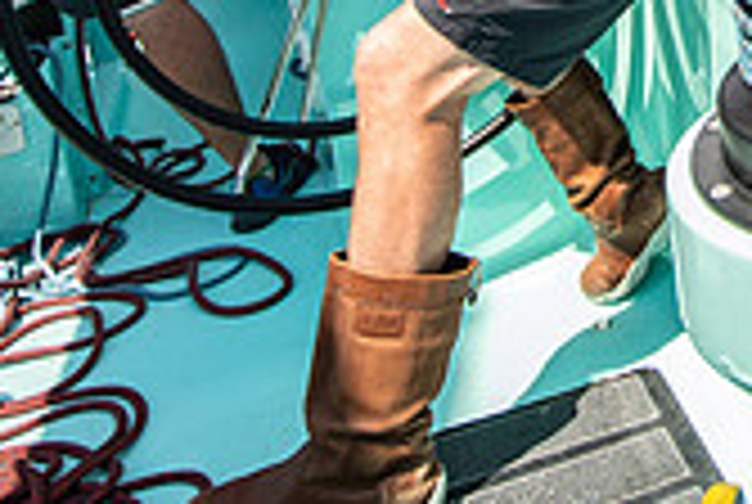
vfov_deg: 20.6
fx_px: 1088
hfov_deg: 32.8
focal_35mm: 52
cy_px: -331
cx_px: 851
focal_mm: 15
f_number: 5.6
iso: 250
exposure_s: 1/1250
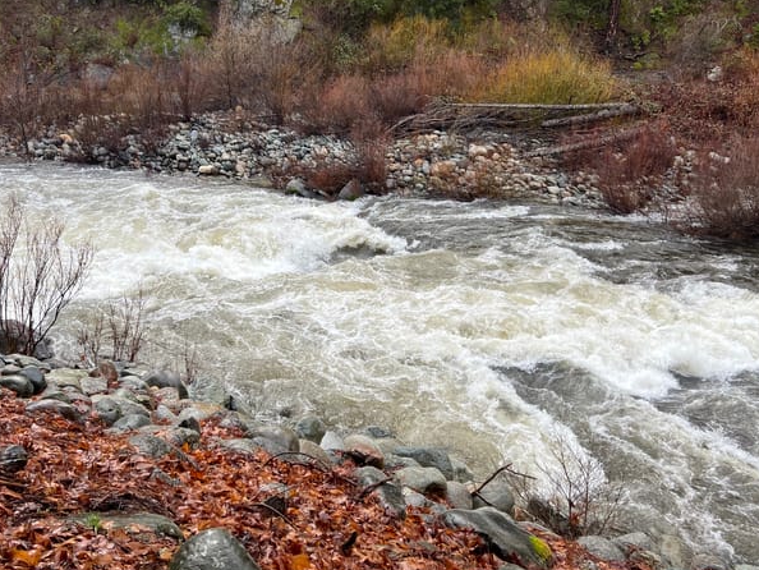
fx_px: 768
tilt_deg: -31.0
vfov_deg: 40.7
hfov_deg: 52.5
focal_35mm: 35
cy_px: 273
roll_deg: +1.0
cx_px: 344
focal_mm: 5.7
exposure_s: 1/607
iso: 50
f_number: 1.5
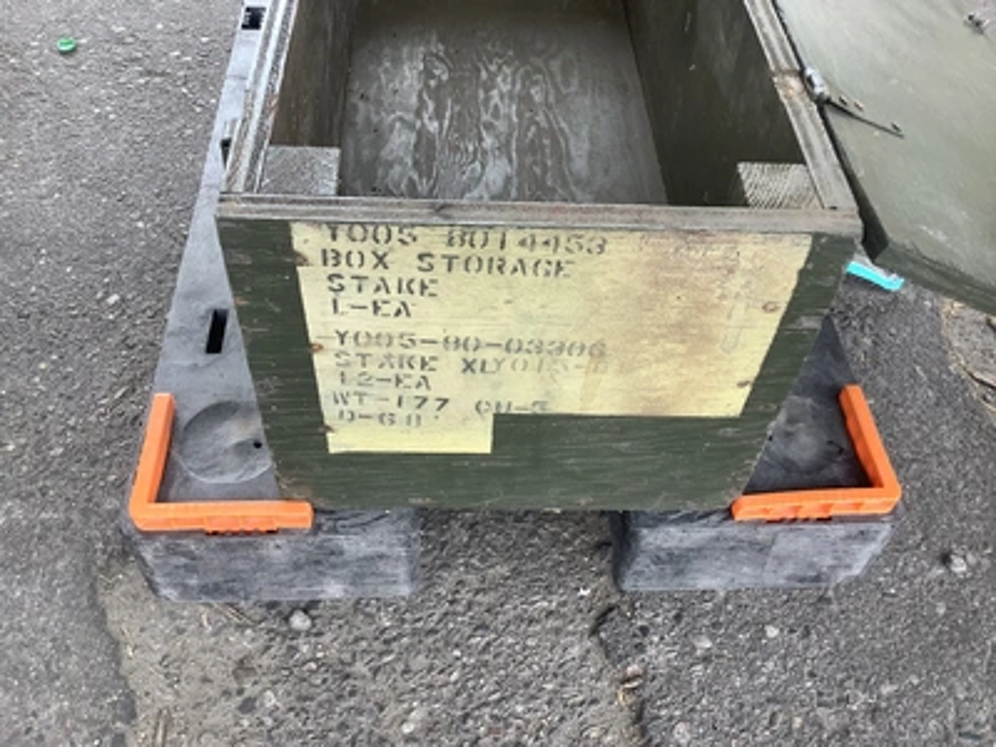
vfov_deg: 45.4
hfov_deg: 58.4
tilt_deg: -47.2
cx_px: 498
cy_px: 374
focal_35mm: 31
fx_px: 892
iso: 32
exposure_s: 1/120
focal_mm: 3.3
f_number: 2.4
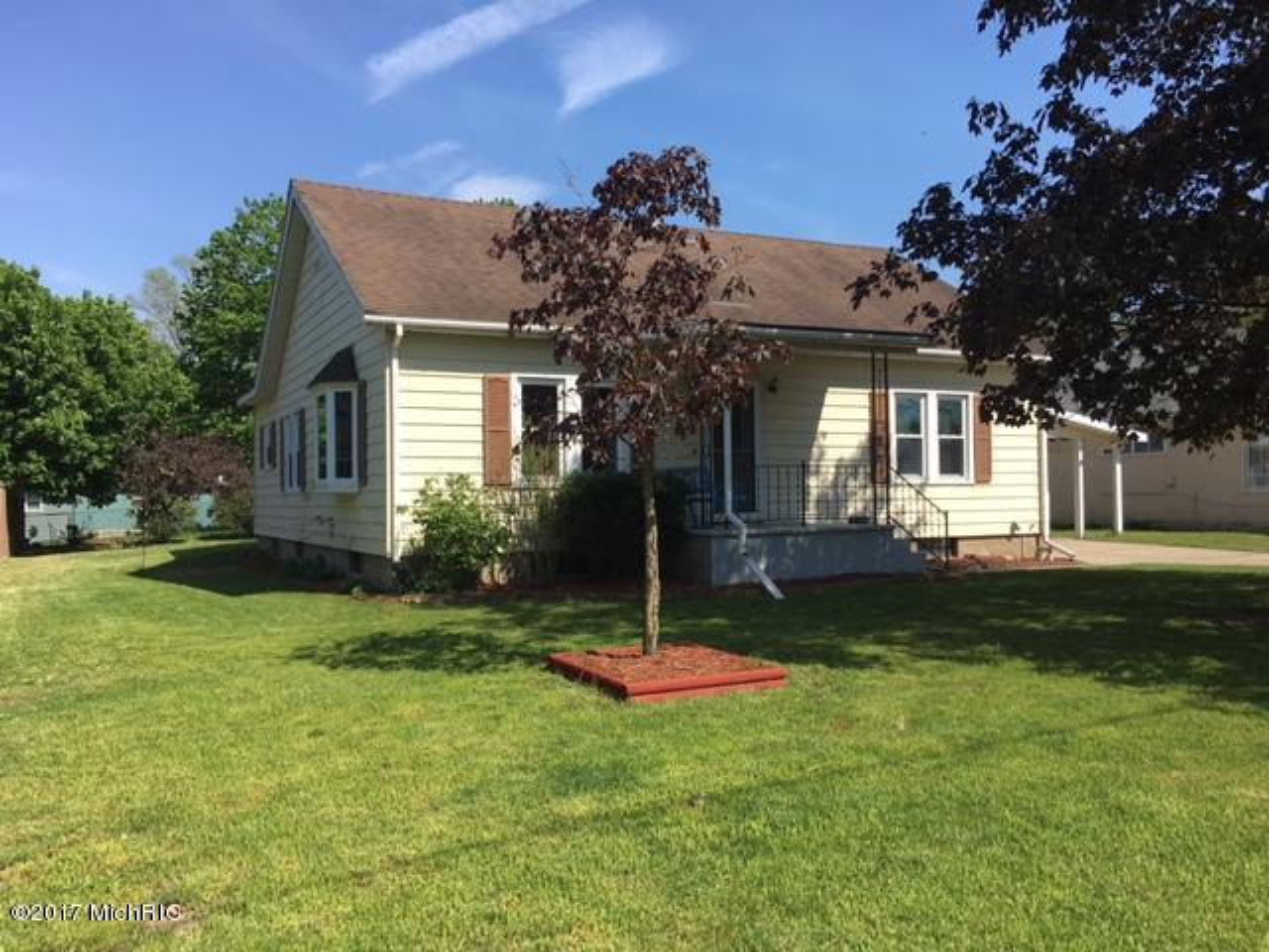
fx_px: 1063
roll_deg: +0.0
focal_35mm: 29
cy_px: 476
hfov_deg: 61.7
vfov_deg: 48.2
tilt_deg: +1.4
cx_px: 634
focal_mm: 4.15
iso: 25
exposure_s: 1/1202
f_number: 2.2
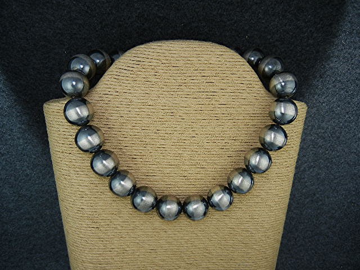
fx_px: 312
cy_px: 135
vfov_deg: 46.8
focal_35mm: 30
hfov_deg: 60.0
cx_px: 180
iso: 200
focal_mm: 5.4
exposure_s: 1/31.1
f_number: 3.5
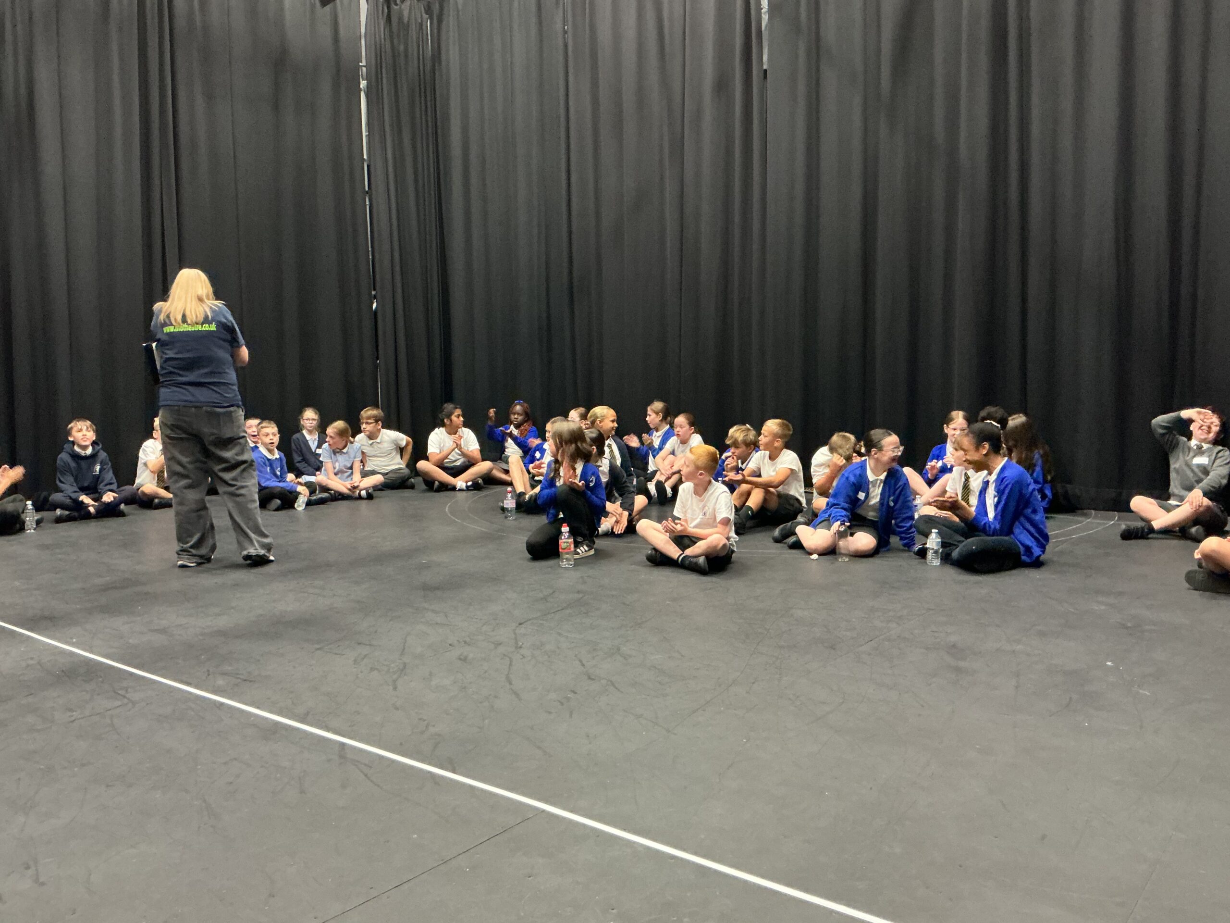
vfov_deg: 48.2
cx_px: 615
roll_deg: +0.4
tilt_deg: -4.9
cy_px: 462
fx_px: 1030
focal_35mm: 29
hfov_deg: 61.7
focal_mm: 3
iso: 400
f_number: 1.8
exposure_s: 1/30
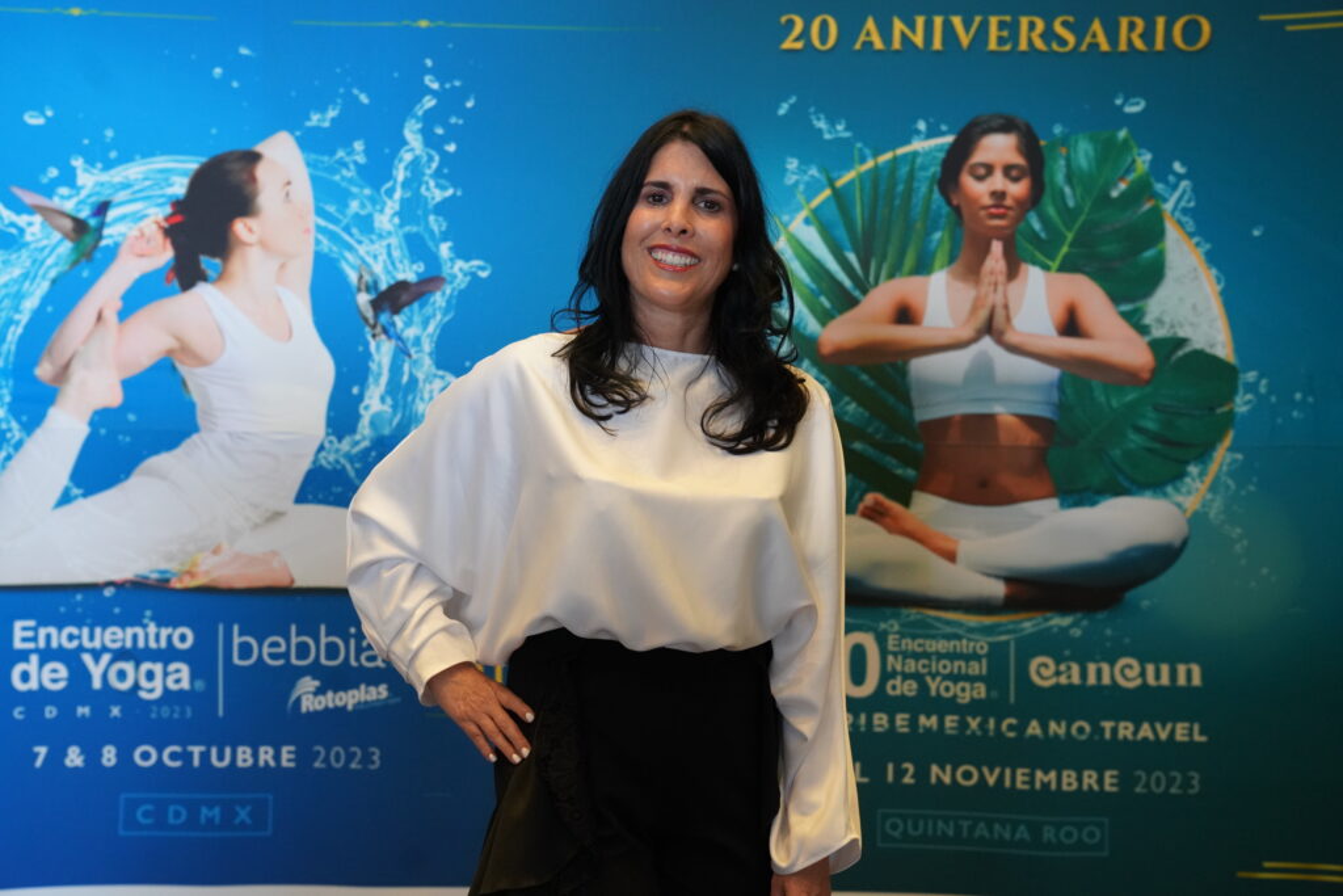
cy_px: 448
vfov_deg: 31.9
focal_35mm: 42
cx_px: 672
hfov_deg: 46.4
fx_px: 1567
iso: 4000
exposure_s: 1/160
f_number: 4
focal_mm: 42
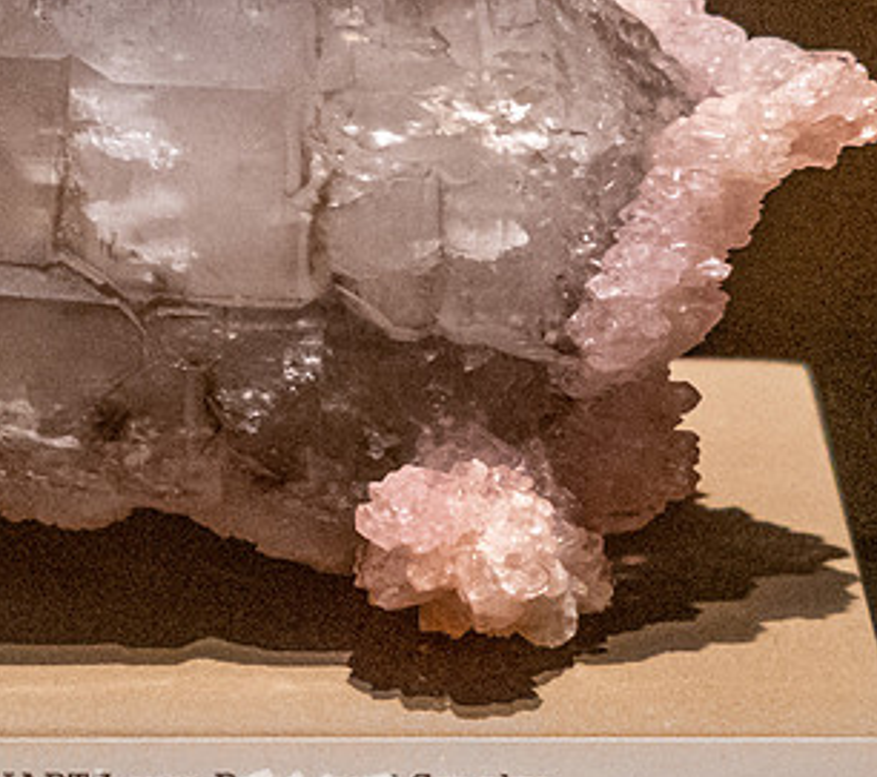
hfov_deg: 9.6
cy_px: 395
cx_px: 225
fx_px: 5198
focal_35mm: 192
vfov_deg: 8.5
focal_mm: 63
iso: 12800
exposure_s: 1/160
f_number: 5
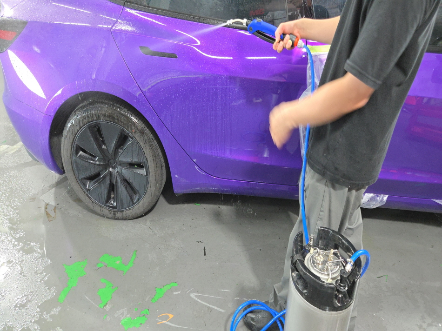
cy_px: 166
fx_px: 294
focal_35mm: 23
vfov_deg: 58.9
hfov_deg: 73.9
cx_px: 221
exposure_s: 1/60
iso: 200
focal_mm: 5.4
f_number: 1.8
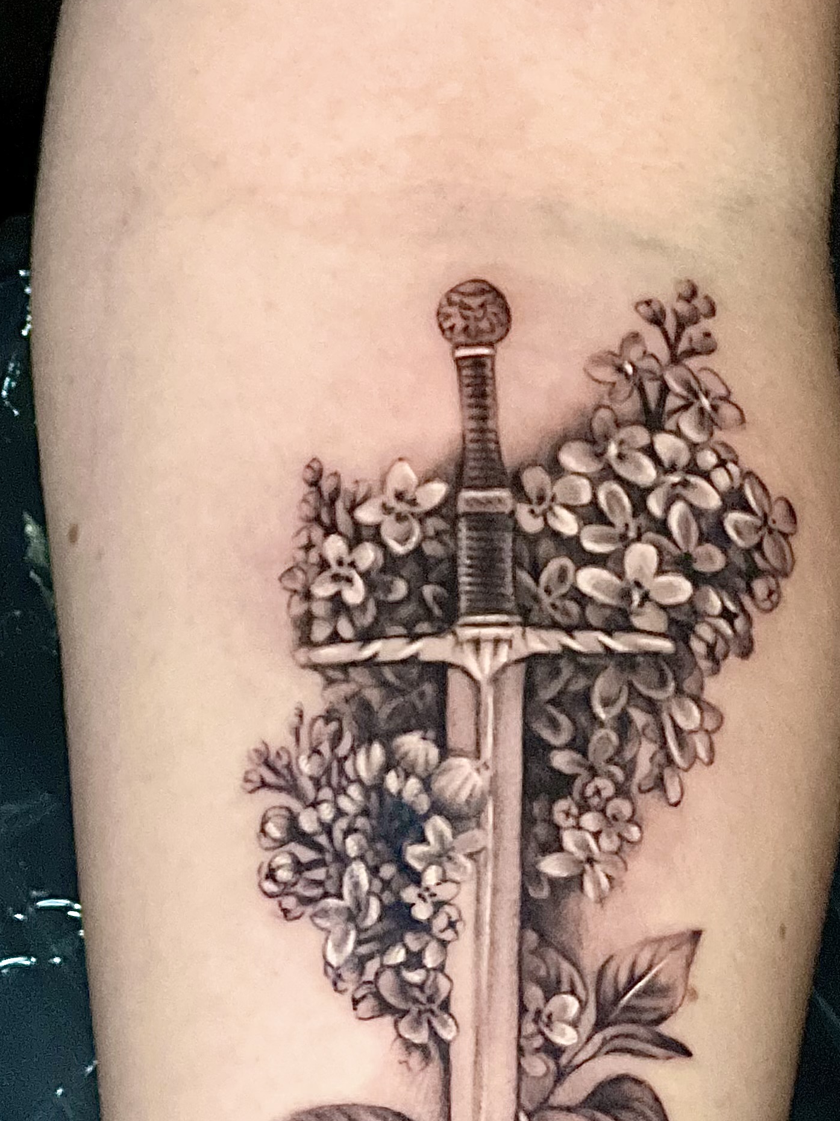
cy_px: 1161
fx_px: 5404
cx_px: 443
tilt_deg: -63.7
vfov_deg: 11.7
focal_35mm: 167
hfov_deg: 8.9
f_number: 2.8
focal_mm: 9
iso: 1000
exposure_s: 1/14
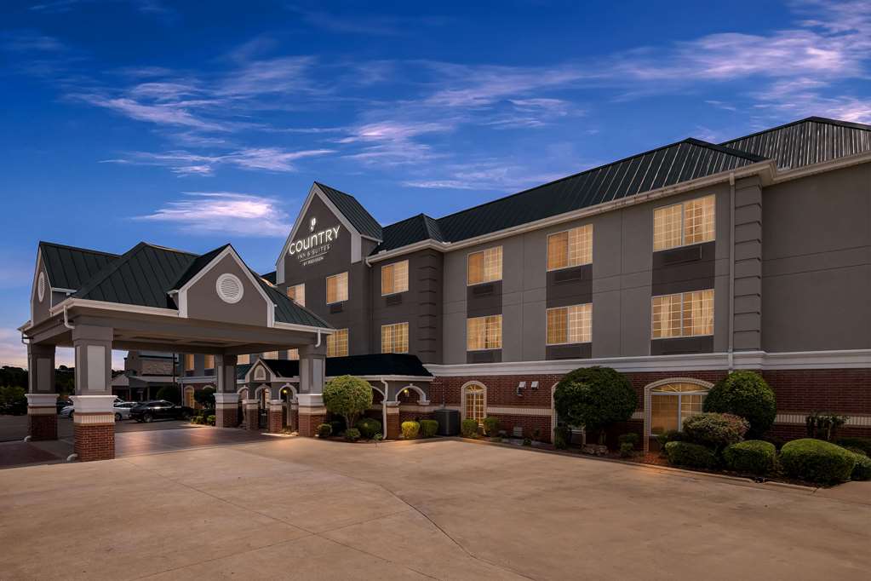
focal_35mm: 16
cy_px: 290
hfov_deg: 96.7
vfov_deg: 73.7
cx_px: 436
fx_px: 387
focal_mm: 16
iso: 400
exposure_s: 1/200
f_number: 8
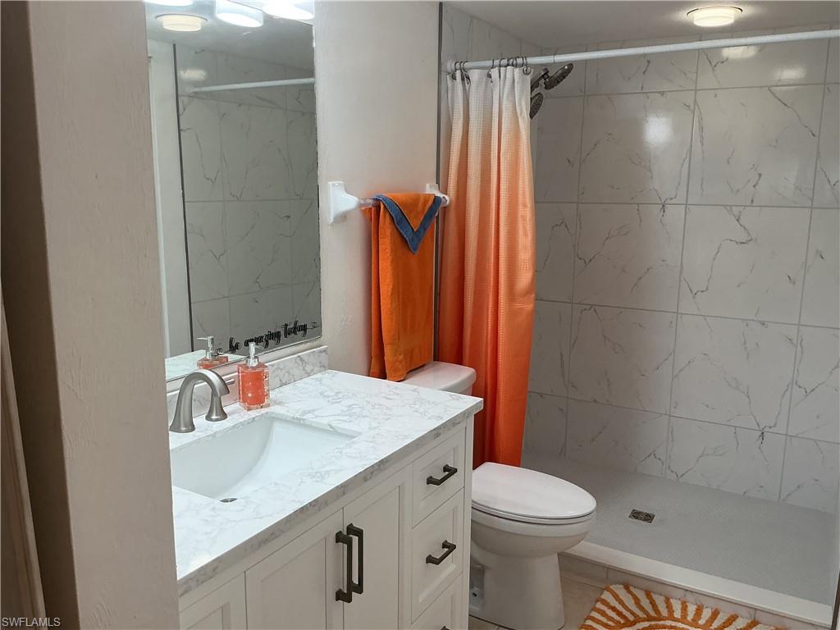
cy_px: 315
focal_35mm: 29
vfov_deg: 48.2
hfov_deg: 61.7
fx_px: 704
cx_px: 420
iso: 50
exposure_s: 1/120
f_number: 1.8
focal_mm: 3
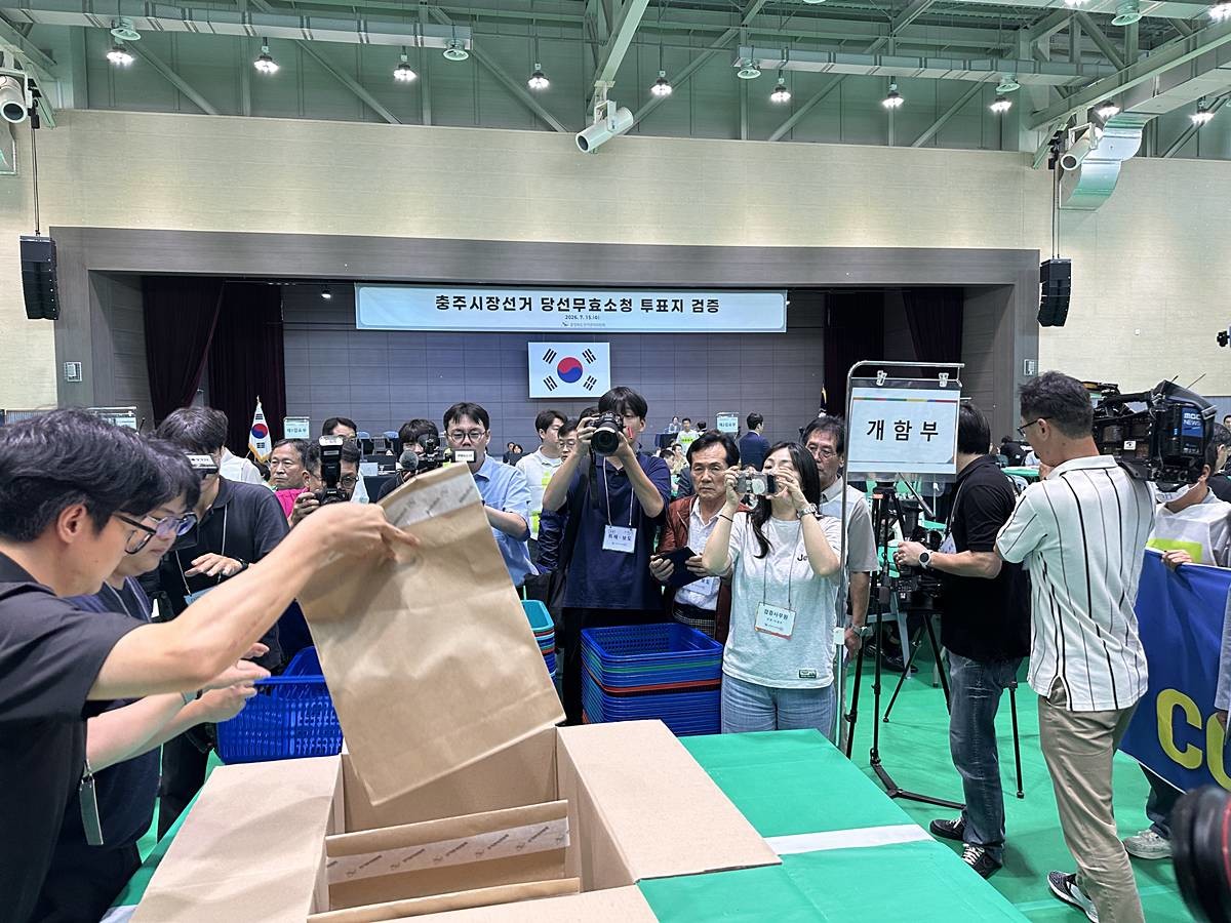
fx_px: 853
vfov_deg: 56.8
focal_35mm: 24
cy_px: 462
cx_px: 616
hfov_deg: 71.6
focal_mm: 6.86
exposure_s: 1/120
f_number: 1.78
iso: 160
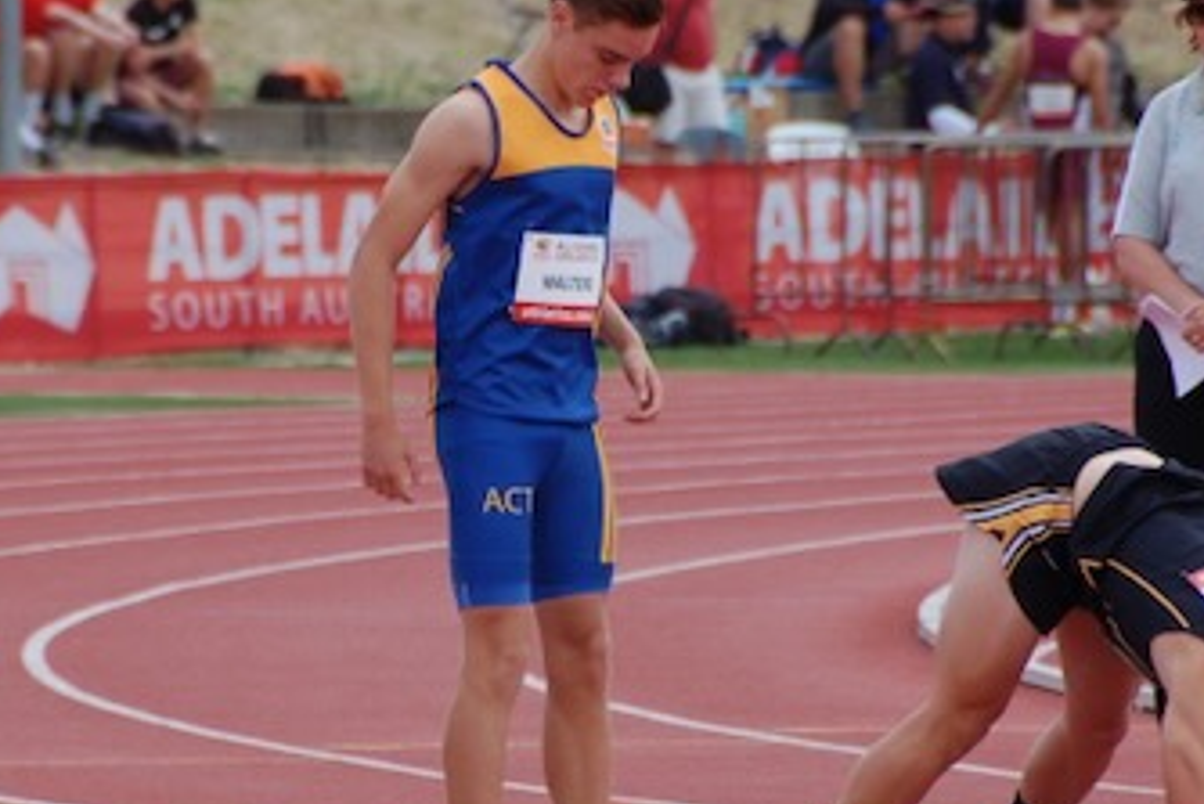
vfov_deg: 2.4
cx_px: 515
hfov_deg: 3.6
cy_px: 415
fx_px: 19204
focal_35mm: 574
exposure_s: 1/1000
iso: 400
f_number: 5.6
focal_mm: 200
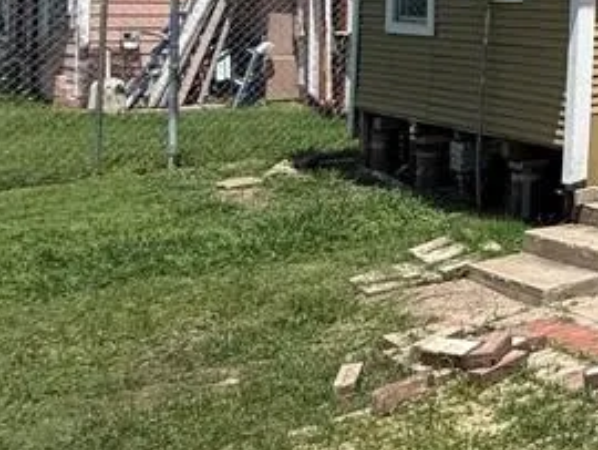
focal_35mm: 53
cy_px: 0
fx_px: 916
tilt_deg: +1.3
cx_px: 1107
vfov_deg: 26.1
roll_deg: -1.5
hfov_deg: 21.3
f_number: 2.2
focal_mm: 2.22
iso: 50
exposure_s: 1/1312
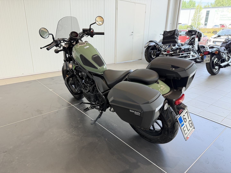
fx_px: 160
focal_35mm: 24
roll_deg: -0.4
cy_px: 86
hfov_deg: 71.6
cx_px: 116
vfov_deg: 56.8
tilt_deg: -19.7
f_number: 1.78
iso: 200
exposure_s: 1/183
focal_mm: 6.76
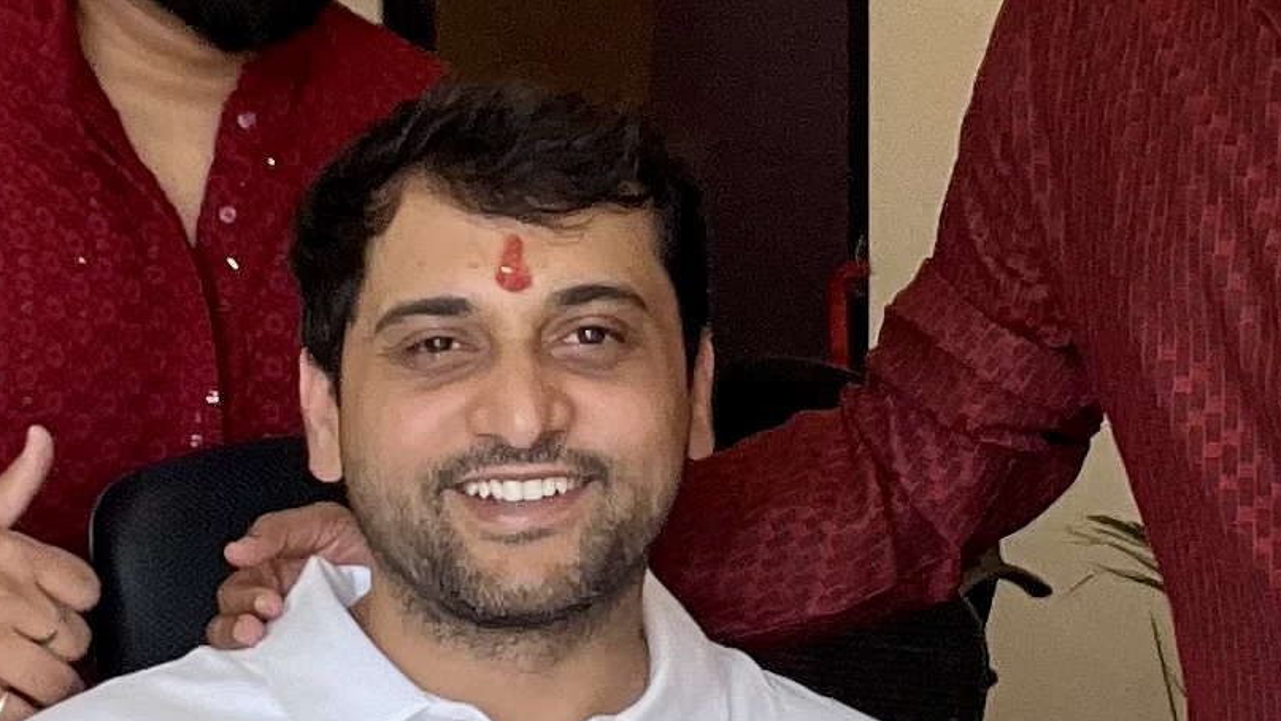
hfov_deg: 17.2
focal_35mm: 125
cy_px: 394
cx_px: 652
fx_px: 4246
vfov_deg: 9.7
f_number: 2.2
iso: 64
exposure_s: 1/100
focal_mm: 2.71
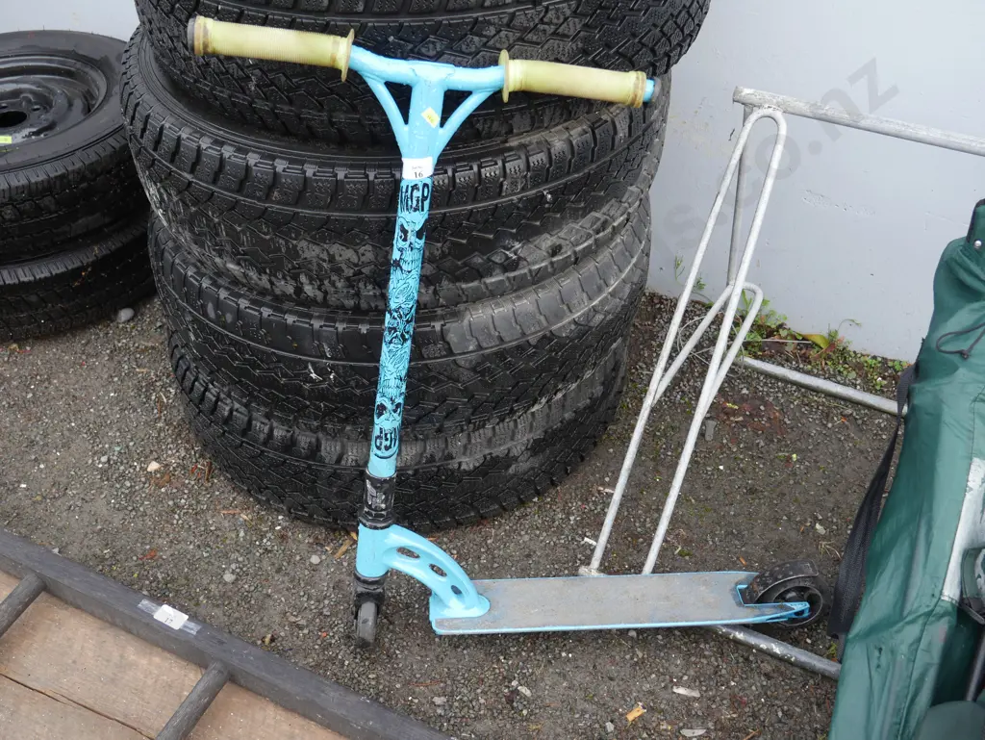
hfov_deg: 46.8
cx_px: 492
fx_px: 1139
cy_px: 370
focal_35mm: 40
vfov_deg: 36.0
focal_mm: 20
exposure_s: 1/80
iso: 200
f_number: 4.4
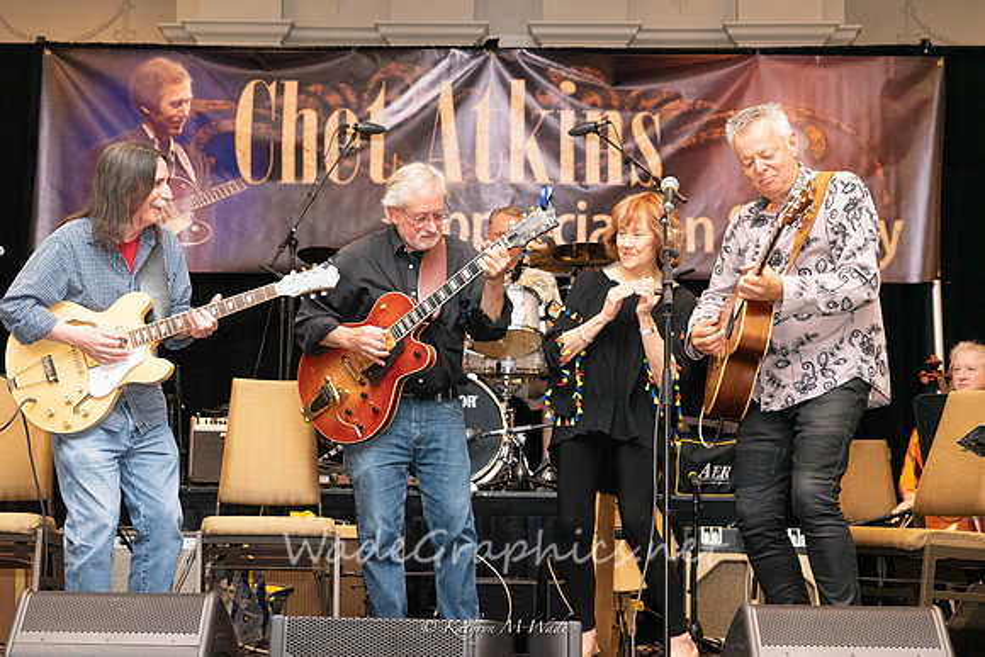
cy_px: 328
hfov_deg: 31.7
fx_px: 1734
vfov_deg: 21.5
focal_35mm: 63
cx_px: 492
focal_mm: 62
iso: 6400
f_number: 6.3
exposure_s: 1/200
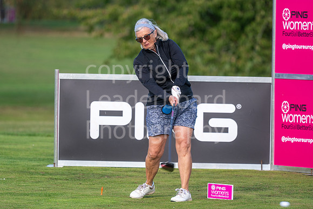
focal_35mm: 343
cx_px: 137
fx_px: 2979
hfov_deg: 6.0
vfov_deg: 4.0
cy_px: 94
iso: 500
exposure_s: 1/800
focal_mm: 300
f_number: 5
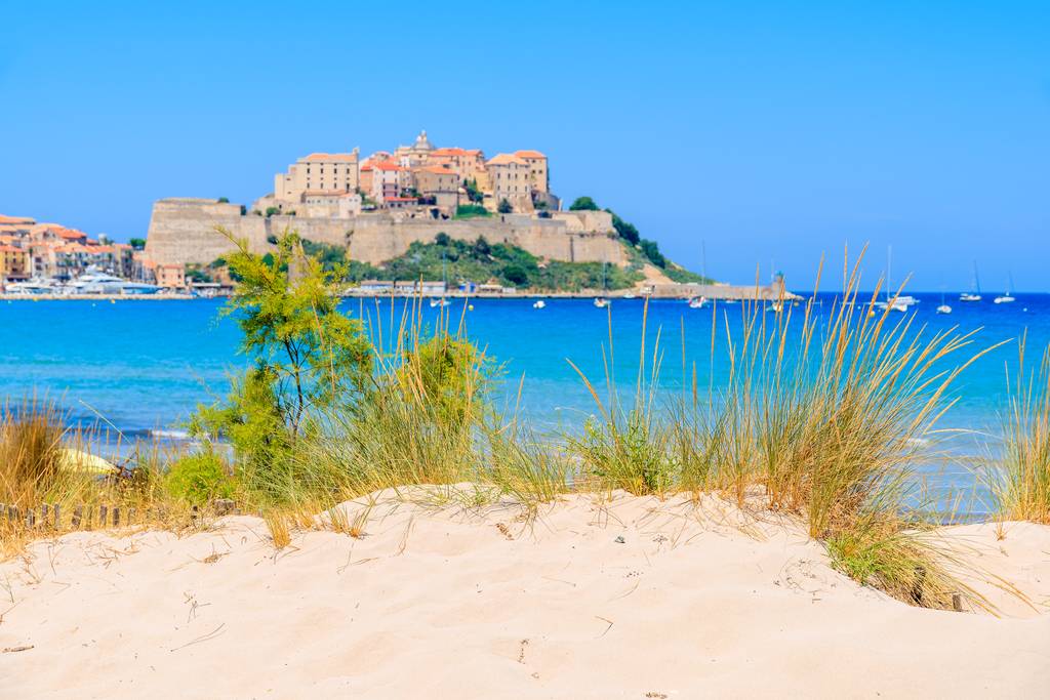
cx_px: 525
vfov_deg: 18.2
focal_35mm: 75
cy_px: 350
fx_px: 2188
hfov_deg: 27.0
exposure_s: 1/250
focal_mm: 75
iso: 100
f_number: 8
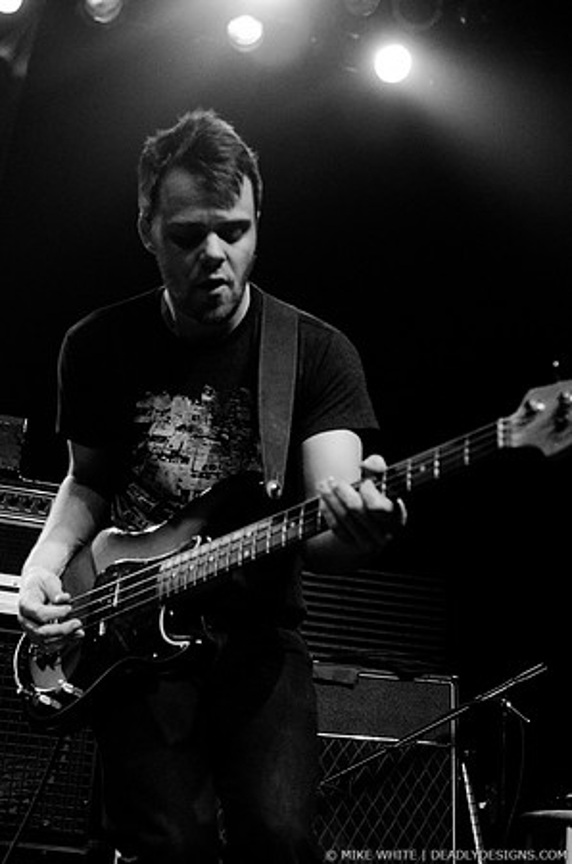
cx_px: 286
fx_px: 1437
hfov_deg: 22.5
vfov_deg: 33.5
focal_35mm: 60
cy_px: 432
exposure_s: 1/500
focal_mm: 40
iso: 2000
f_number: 2.8
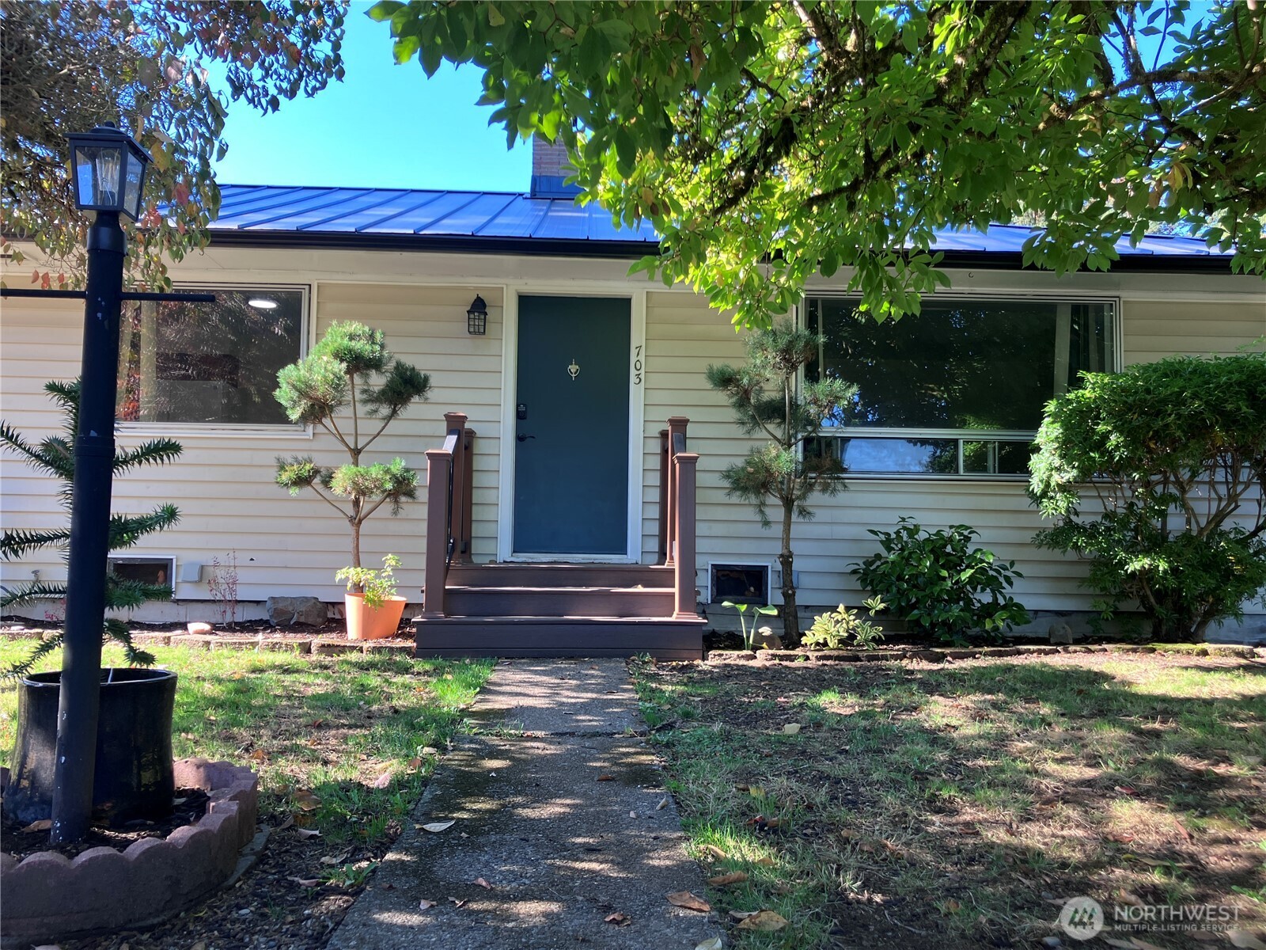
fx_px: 1024
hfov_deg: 63.4
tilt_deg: +4.4
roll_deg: -1.5
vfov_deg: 49.7
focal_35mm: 28
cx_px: 633
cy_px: 475
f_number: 1.8
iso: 32
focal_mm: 3.99
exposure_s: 1/121
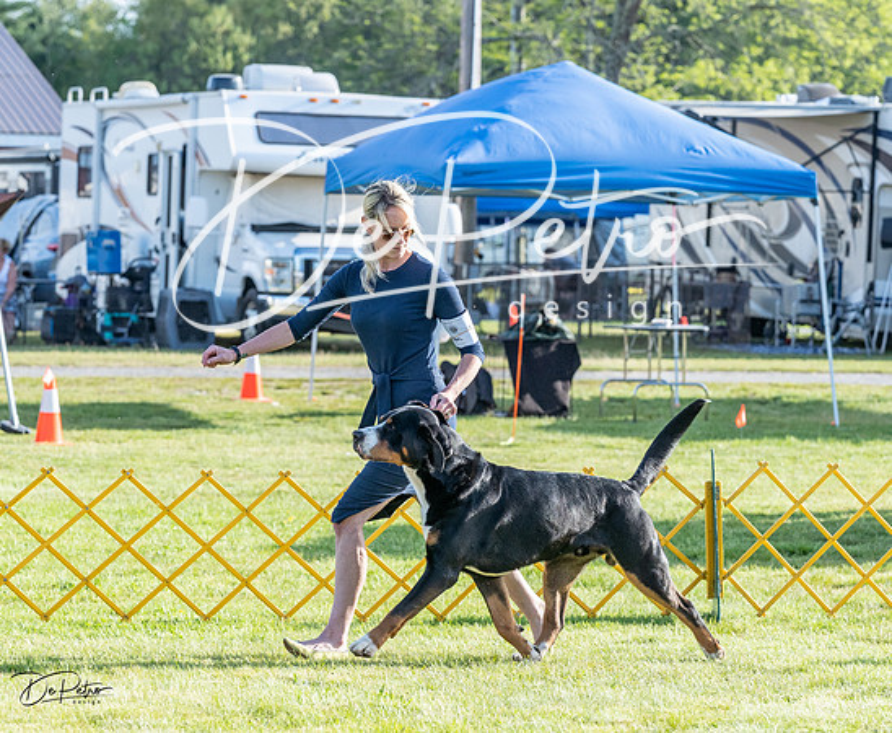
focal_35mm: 172
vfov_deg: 9.1
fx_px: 4585
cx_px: 459
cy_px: 398
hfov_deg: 11.1
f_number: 5.6
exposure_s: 1/1250
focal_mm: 128
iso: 1000
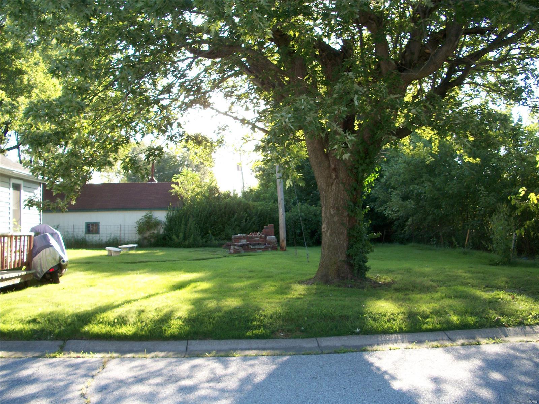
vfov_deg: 40.7
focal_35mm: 35
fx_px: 545
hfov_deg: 52.6
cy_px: 202
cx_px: 270
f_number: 3.1
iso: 80
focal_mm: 6.3
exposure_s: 1/125
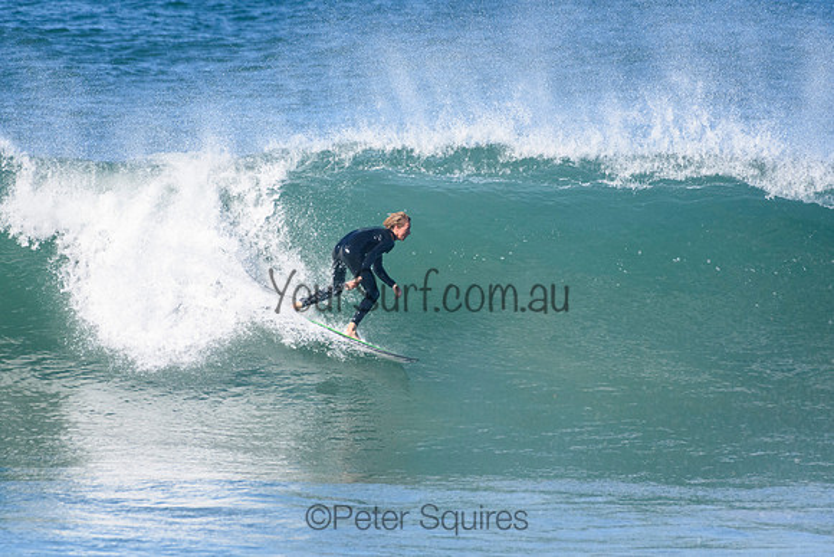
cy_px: 278
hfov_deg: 2.7
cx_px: 417
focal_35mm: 750
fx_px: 17381
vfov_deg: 1.8
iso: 1000
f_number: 5.6
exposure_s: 1/4000
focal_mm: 500
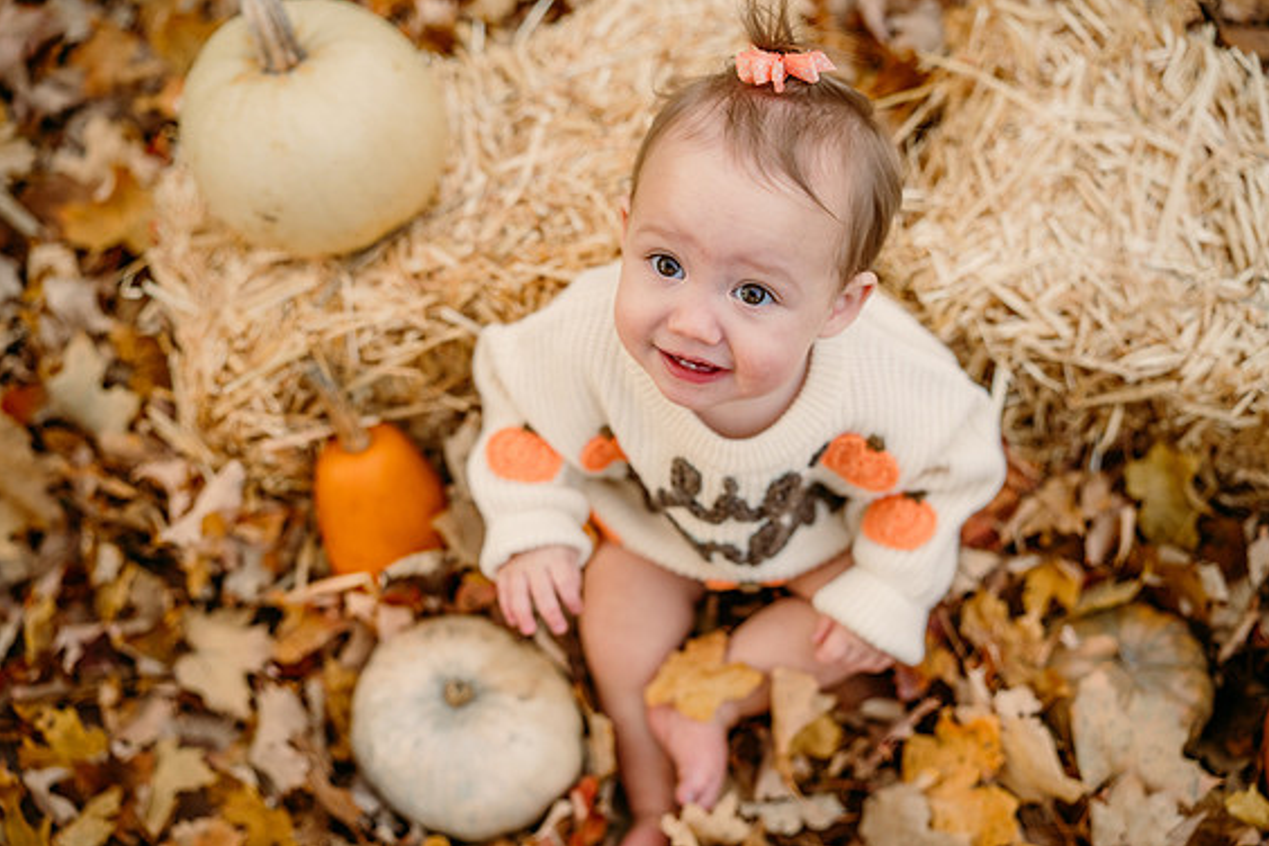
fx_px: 1269
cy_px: 413
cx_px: 648
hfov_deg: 53.1
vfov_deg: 36.9
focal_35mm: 36
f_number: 2.2
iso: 250
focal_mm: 35
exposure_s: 1/400
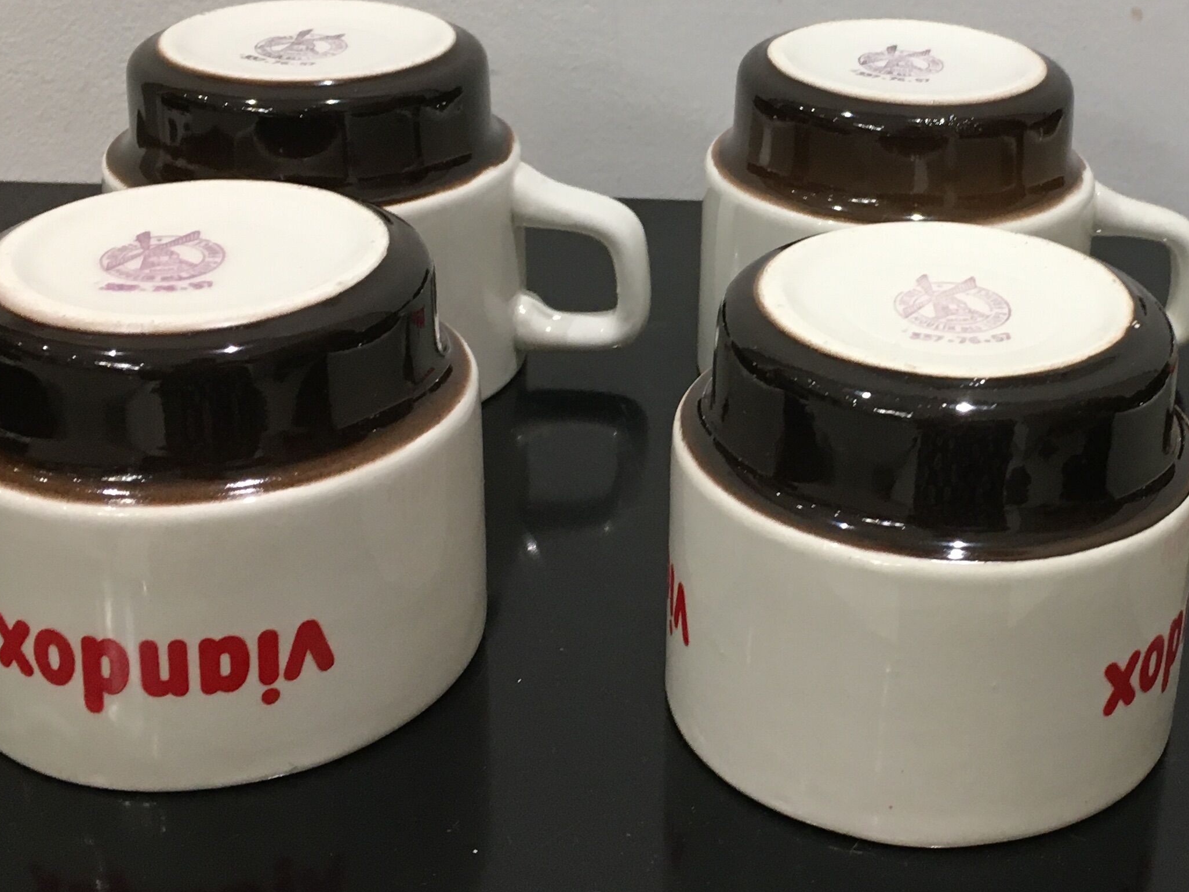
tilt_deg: -22.0
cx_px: 867
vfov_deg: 25.4
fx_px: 1958
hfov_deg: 33.2
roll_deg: -3.6
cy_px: 253
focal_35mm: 57
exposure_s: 1/33
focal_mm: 4.15
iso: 125
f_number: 2.2
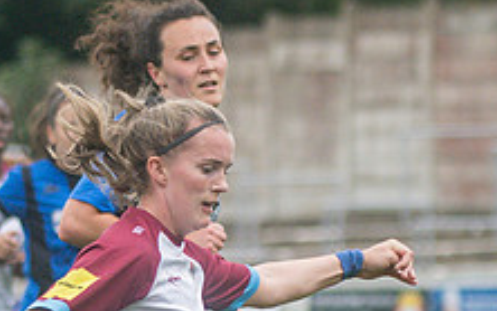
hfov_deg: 2.8
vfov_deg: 1.8
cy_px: 515
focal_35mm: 739
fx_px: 10015
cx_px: 158
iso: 320
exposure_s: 1/1000
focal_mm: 120
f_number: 4
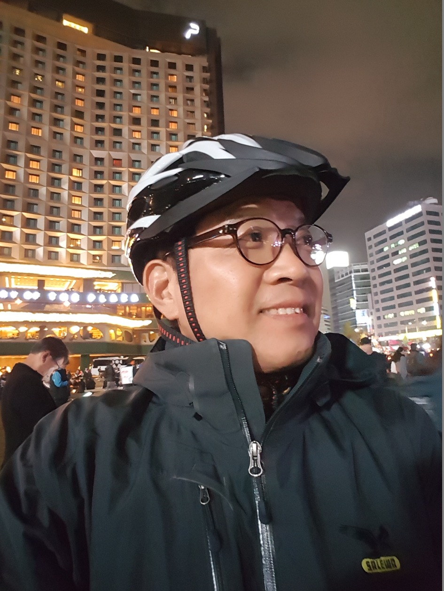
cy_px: 296
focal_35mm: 21
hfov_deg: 63.4
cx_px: 222
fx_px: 359
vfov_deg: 79.0
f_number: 1.7
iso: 1250
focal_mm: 2.1
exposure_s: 1/12
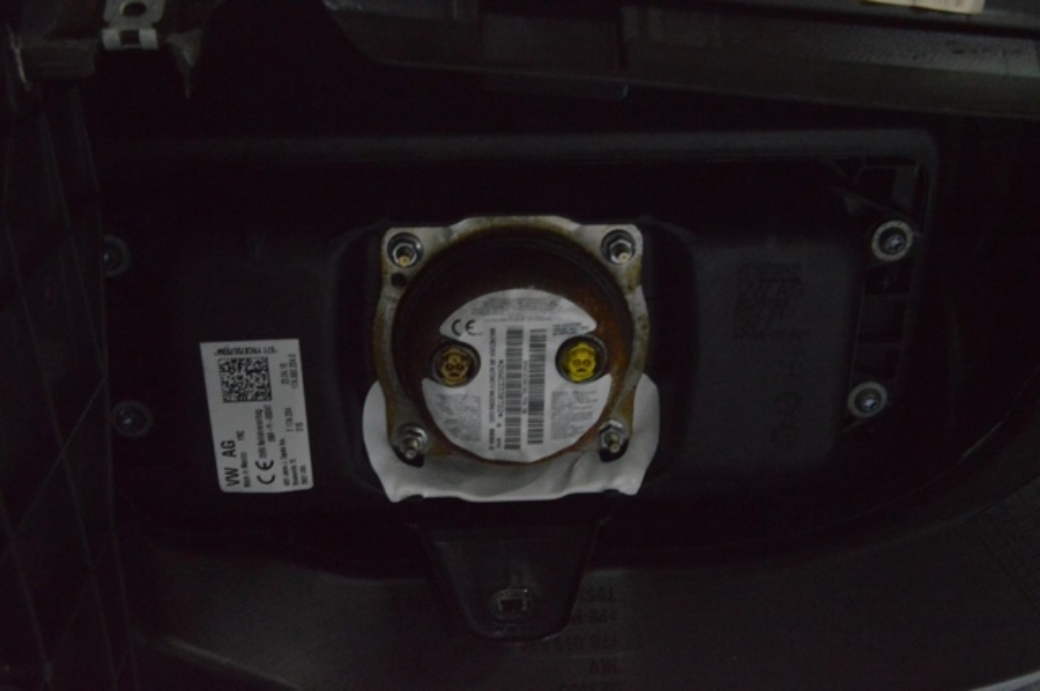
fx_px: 1125
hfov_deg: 49.6
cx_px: 520
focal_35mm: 39
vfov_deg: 34.1
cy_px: 346
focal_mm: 26
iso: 6400
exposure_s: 1/20
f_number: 20
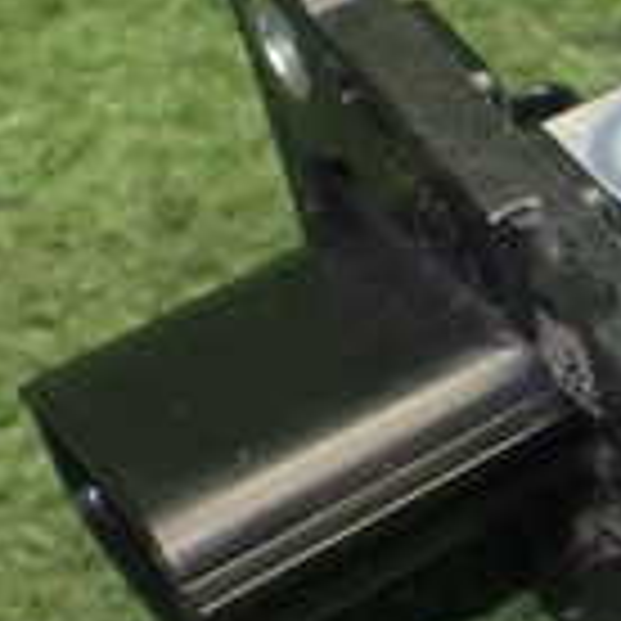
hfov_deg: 14.6
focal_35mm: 115
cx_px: 756
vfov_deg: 15.2
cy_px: 324
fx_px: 2334
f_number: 2.3
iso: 500
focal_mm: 5.4
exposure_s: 1/125
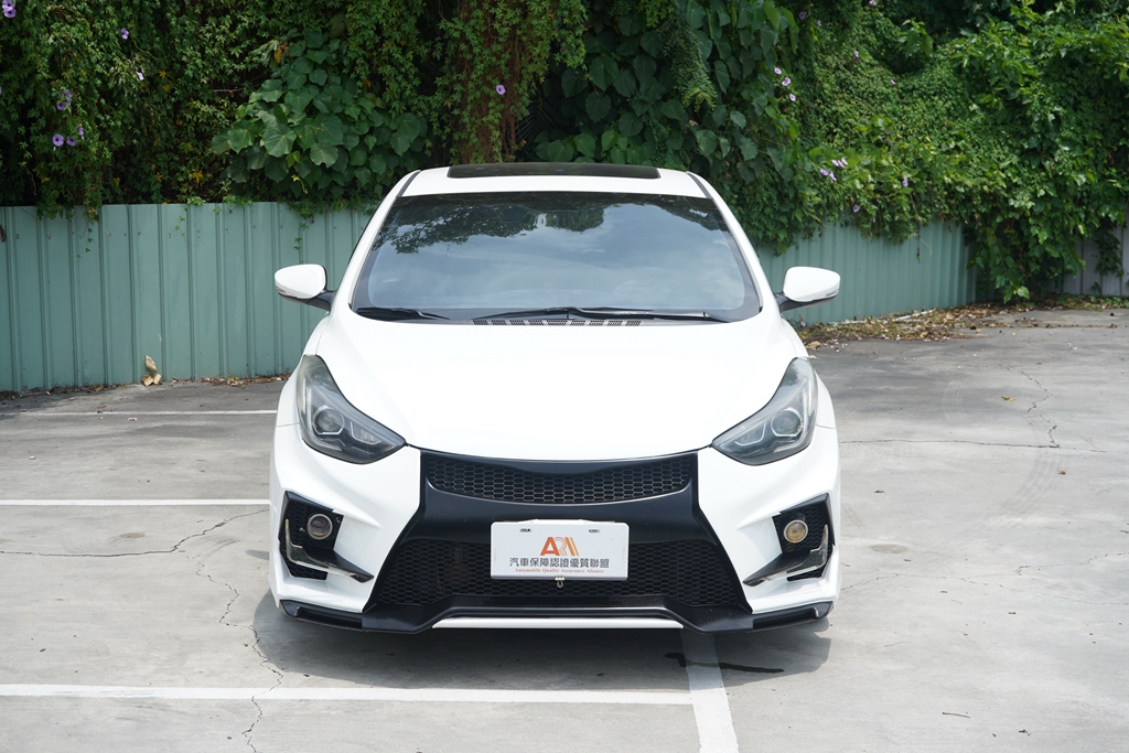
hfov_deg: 38.2
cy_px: 376
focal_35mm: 52
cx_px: 564
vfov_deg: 26.0
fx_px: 1631
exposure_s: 1/125
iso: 100
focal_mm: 52
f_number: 9
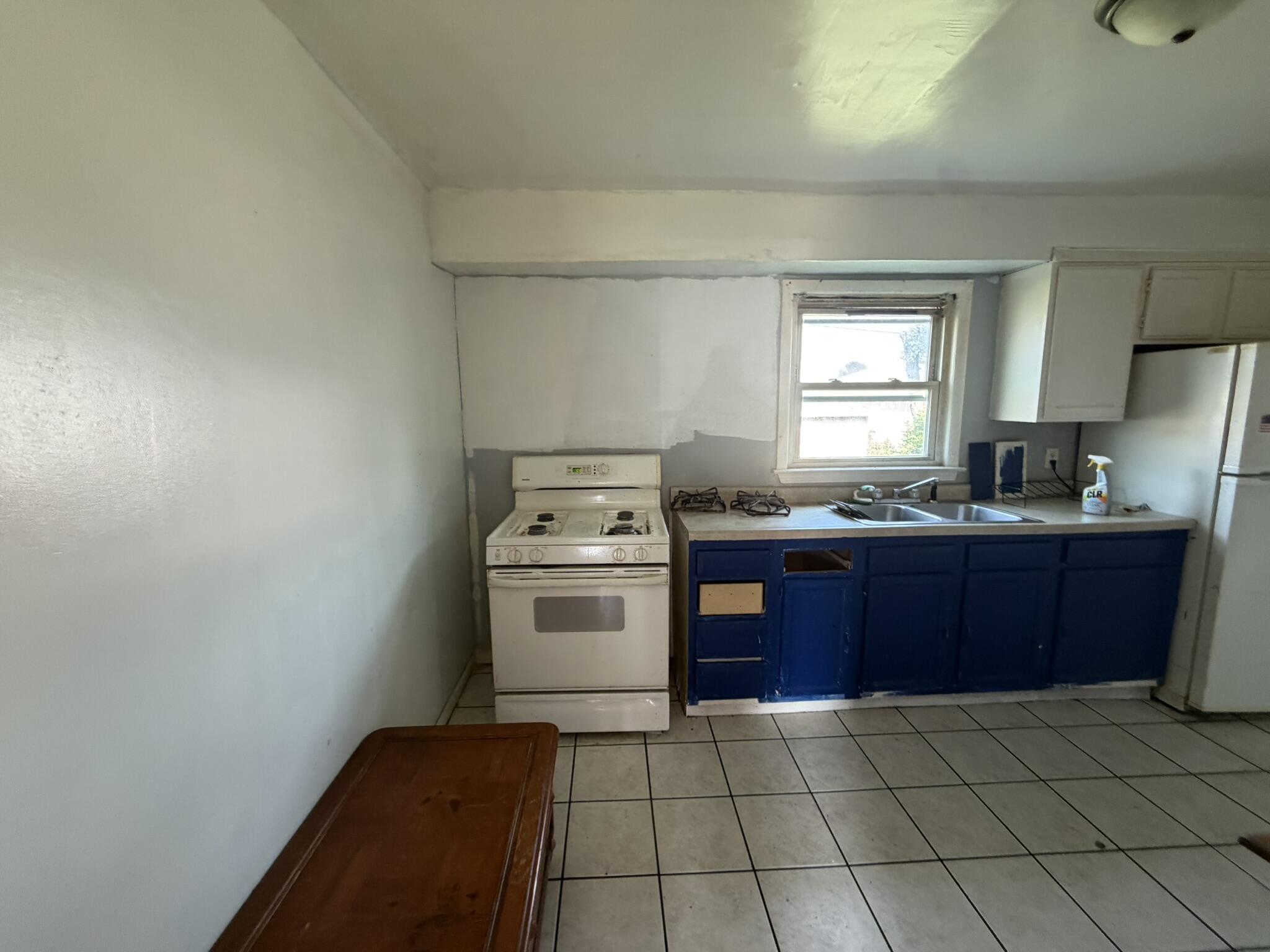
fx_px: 514
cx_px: 635
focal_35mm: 14
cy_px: 476
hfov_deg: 102.1
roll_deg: +2.6
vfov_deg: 85.7
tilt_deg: -11.9
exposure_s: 1/78
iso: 320
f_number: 2.2
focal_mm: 2.22
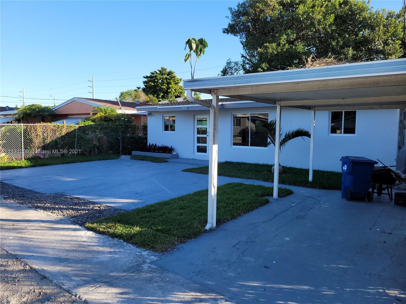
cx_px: 203
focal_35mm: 26
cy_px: 152
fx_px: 305
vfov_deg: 53.1
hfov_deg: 67.3
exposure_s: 1/720
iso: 40
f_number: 1.8
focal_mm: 5.4
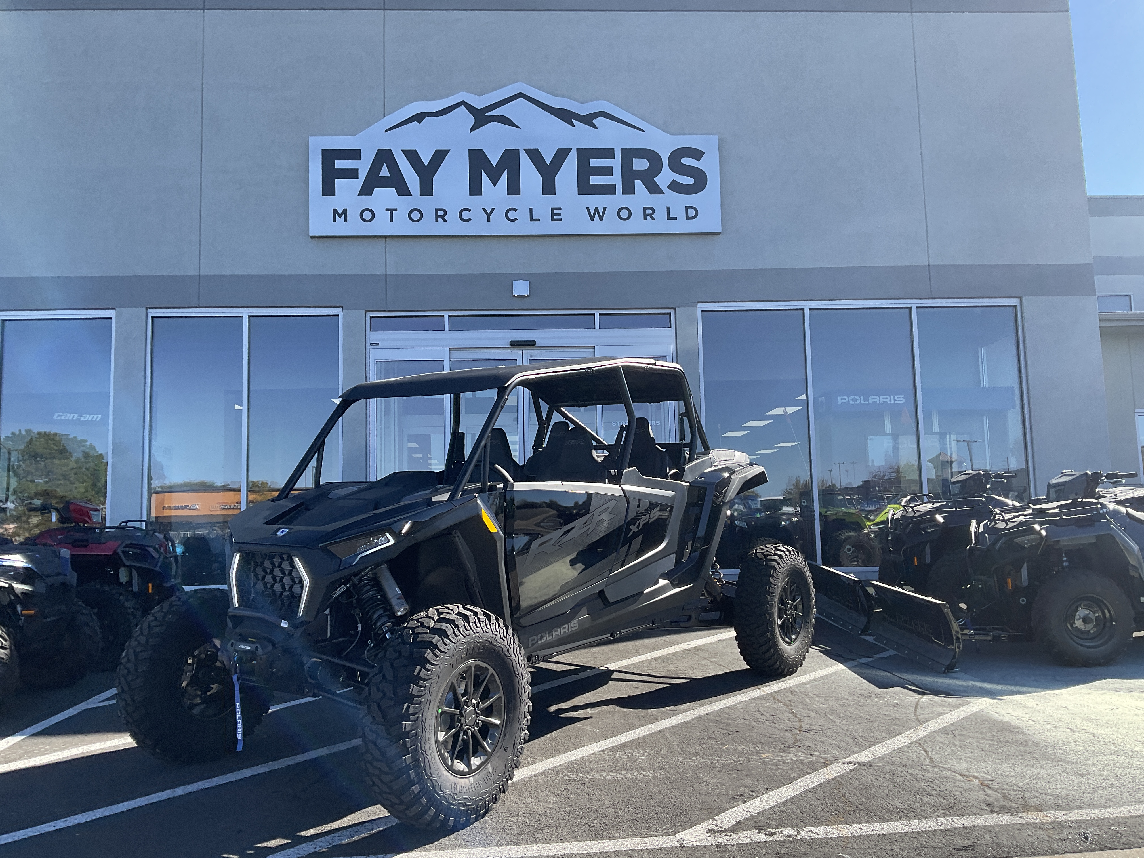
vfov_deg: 48.2
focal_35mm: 29
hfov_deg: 61.7
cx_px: 572
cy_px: 429
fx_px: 958
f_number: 1.8
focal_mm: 3
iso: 16
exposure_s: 1/683
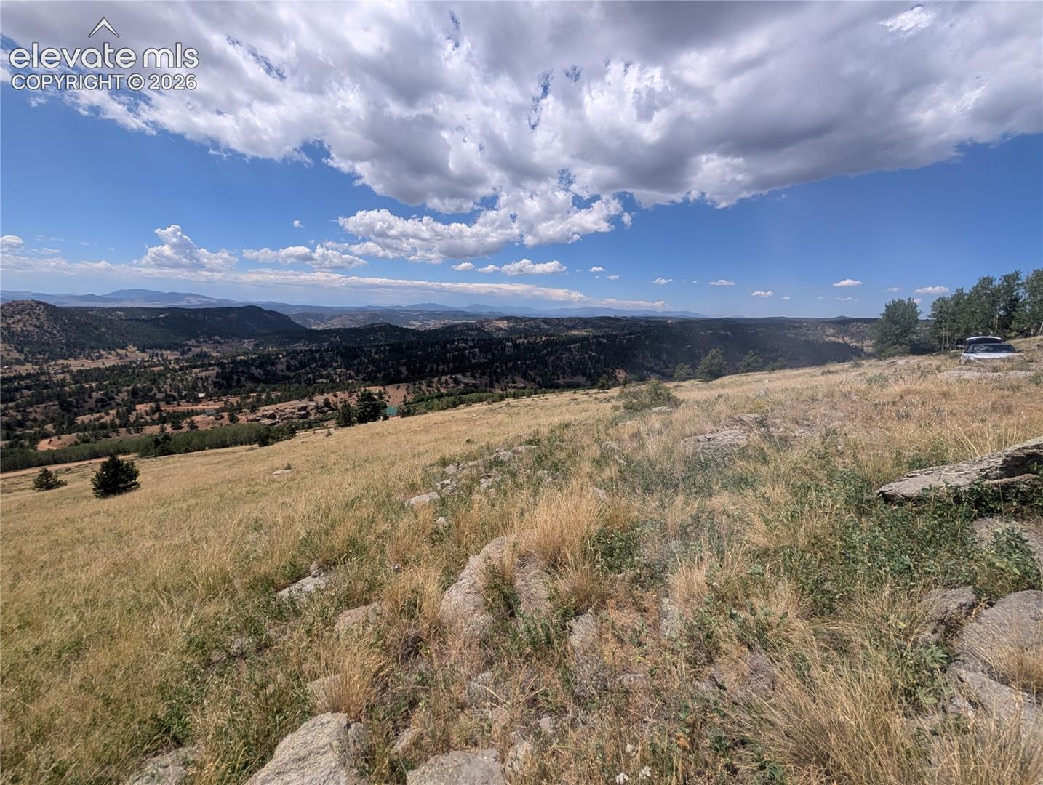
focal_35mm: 12
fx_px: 362
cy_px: 392
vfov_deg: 94.7
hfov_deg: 110.5
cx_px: 522
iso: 55
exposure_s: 1/6494
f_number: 1.7
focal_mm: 2.02
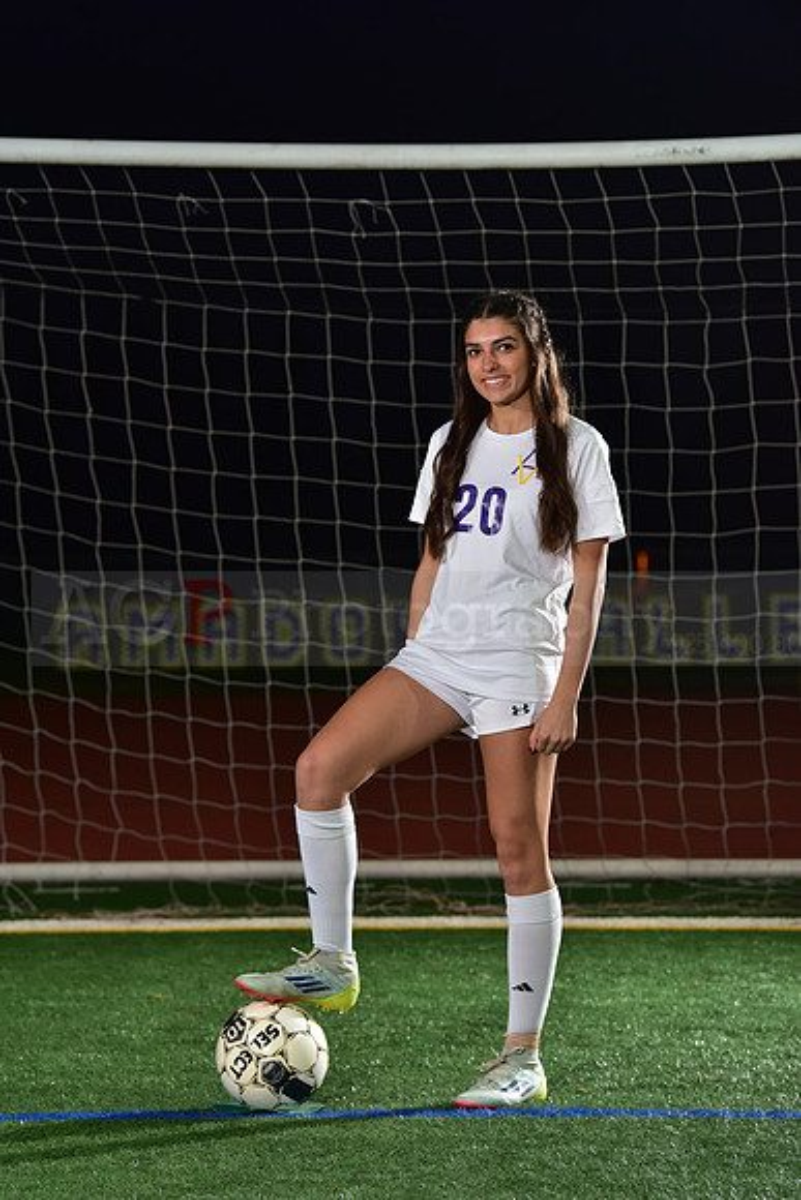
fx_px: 4002
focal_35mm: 120
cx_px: 400
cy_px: 600
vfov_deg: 17.1
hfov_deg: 11.4
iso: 1000
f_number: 5
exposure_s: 1/200
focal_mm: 120
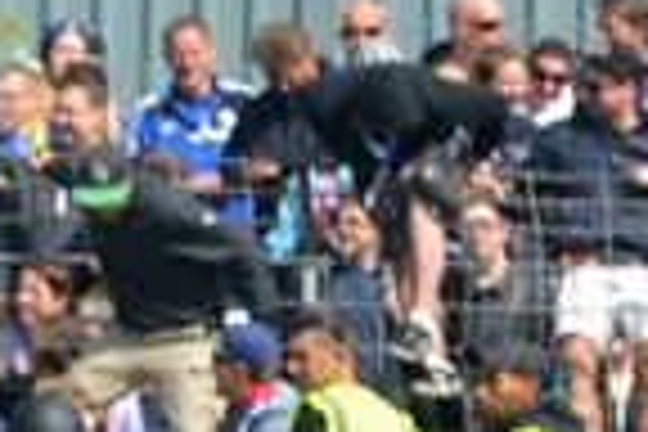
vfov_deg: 1.3
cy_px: 760
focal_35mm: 1099
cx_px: -230
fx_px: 19780
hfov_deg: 1.9
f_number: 7.1
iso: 500
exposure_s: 1/2000
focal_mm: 185
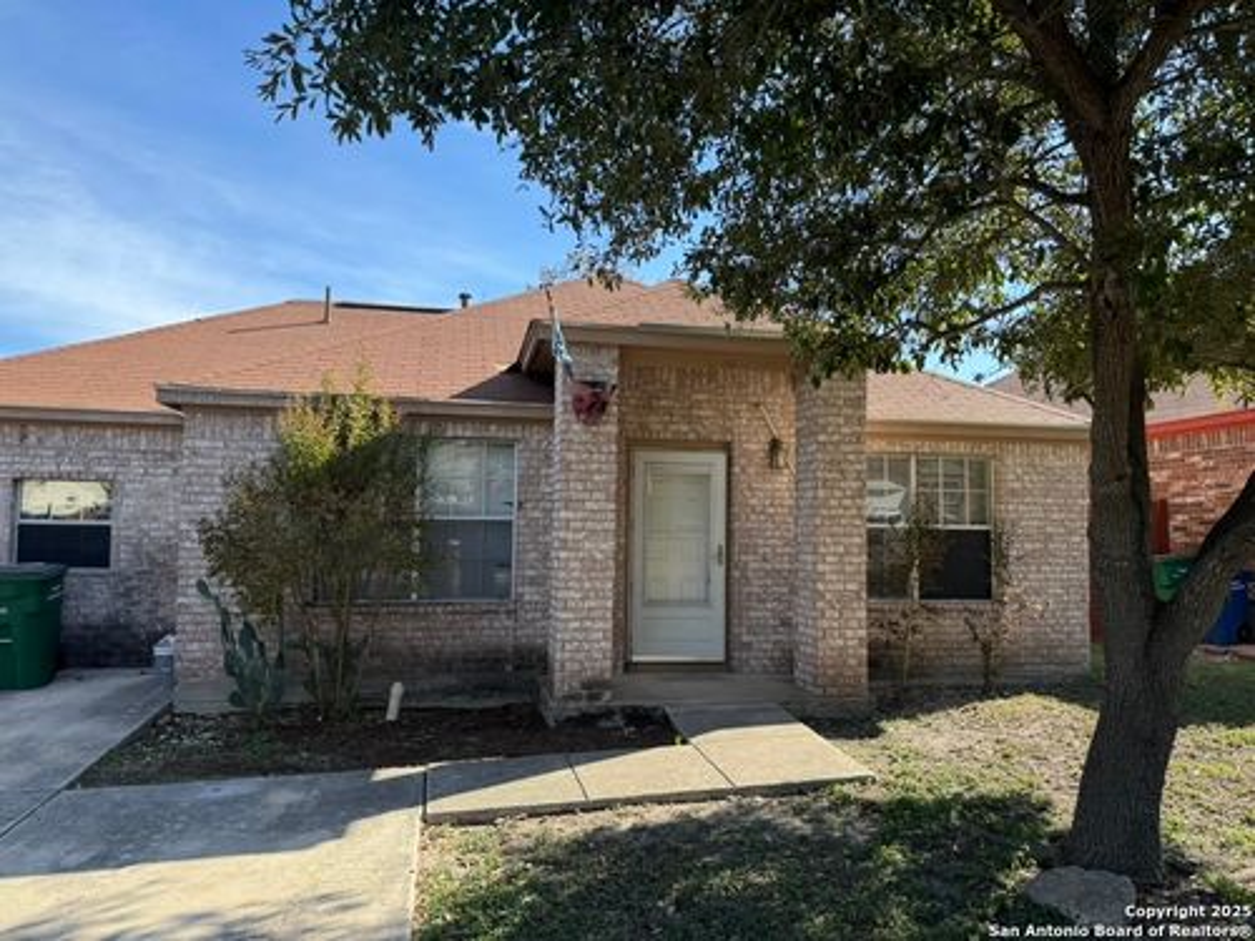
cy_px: 470
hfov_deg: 71.6
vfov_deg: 56.8
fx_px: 870
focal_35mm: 24
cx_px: 628
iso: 80
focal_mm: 6.76
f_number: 1.78
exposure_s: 1/1456
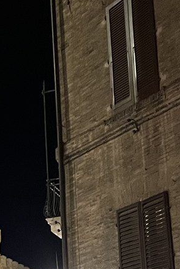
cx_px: -117
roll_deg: +0.4
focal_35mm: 101
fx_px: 756
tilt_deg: +10.5
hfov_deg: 12.6
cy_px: 285
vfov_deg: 19.5
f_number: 1.5
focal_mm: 5.7
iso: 640
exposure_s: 1/25
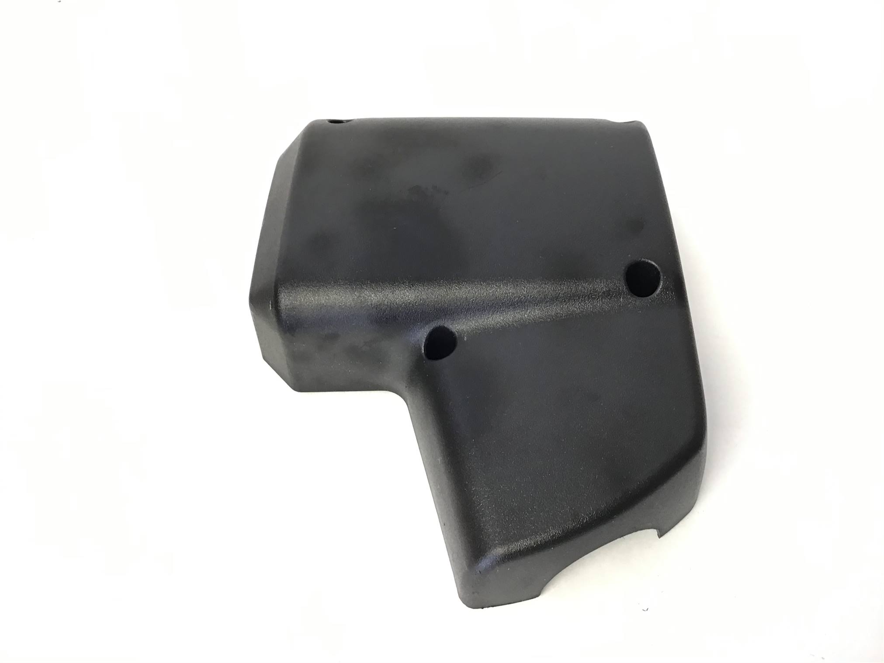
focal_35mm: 31
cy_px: 332
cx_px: 442
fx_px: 792
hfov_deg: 58.4
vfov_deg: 45.4
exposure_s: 1/33
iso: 80
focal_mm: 3.3
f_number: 2.4
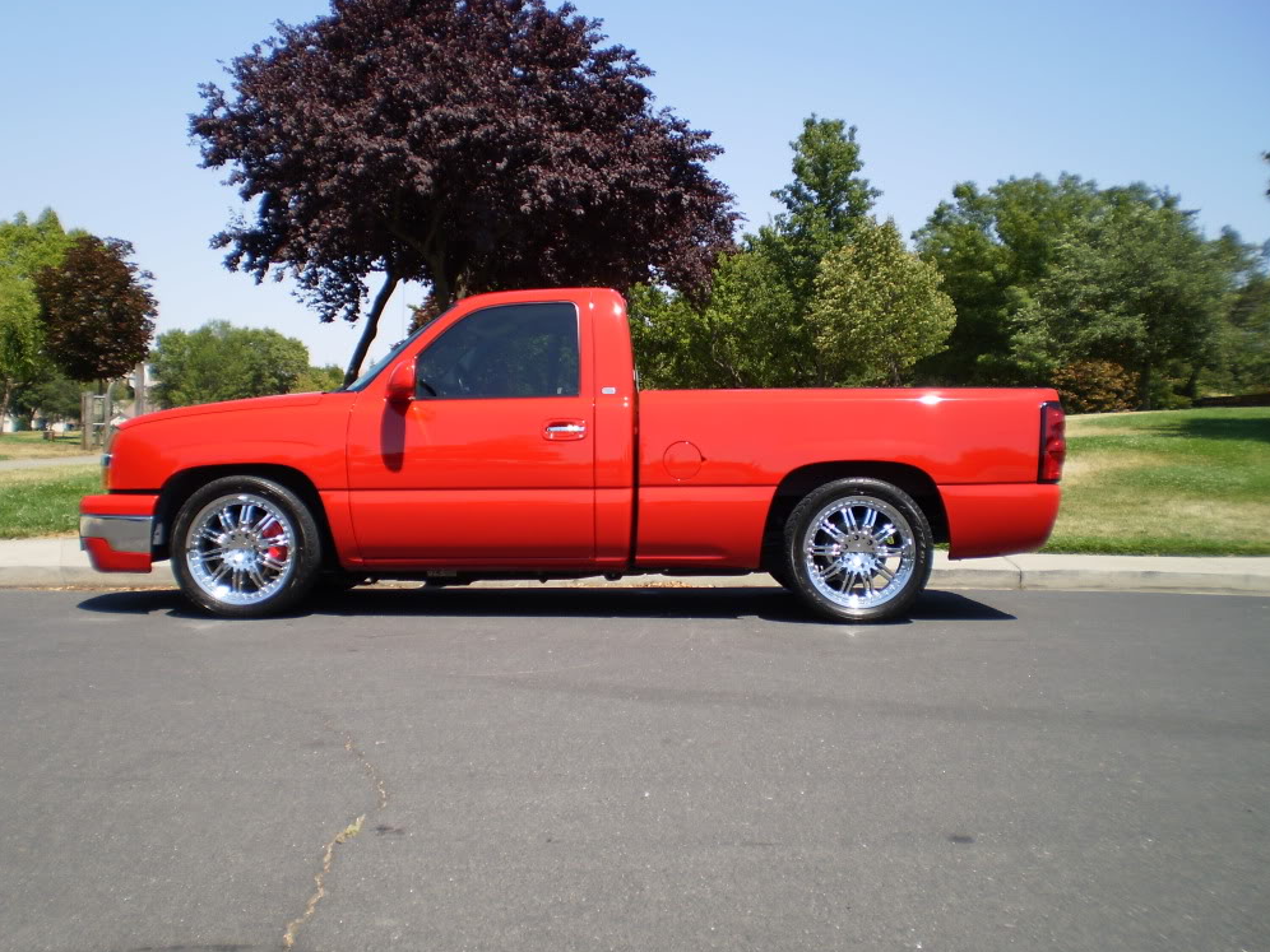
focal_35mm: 37
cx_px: 630
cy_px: 486
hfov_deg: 50.1
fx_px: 1357
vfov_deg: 38.7
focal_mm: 6.3
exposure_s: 1/1000
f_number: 3.1
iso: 64
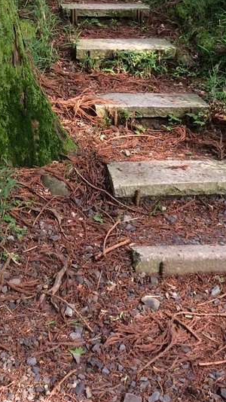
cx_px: 138
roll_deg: -1.3
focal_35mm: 71
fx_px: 757
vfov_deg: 27.6
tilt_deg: -7.4
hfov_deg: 17.0
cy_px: -23
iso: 40
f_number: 2.2
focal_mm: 4.15
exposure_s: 1/30
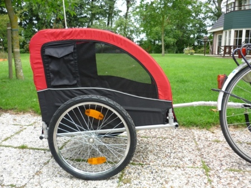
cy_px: 94
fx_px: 239
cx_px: 126
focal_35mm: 33
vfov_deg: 42.9
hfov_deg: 55.4
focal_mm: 5.5
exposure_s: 1/250
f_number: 2.8
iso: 100
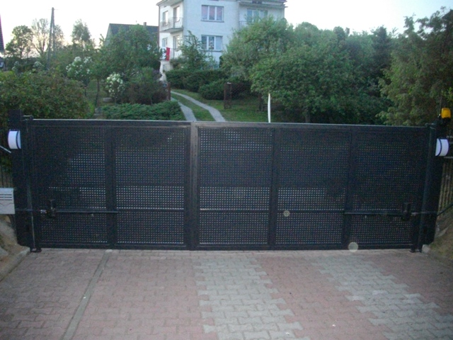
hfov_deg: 50.1
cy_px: 170
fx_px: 484
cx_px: 226
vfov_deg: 38.7
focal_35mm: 37
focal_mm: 6.2
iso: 800
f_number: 2.8
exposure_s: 1/50
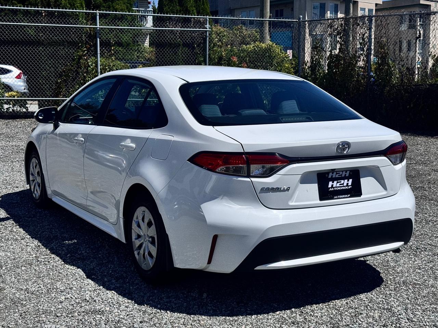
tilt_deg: -4.5
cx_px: 219
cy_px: 164
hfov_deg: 39.7
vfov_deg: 30.3
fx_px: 607
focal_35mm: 48
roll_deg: -0.6
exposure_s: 1/15385
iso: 50
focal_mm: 6.76
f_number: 1.78
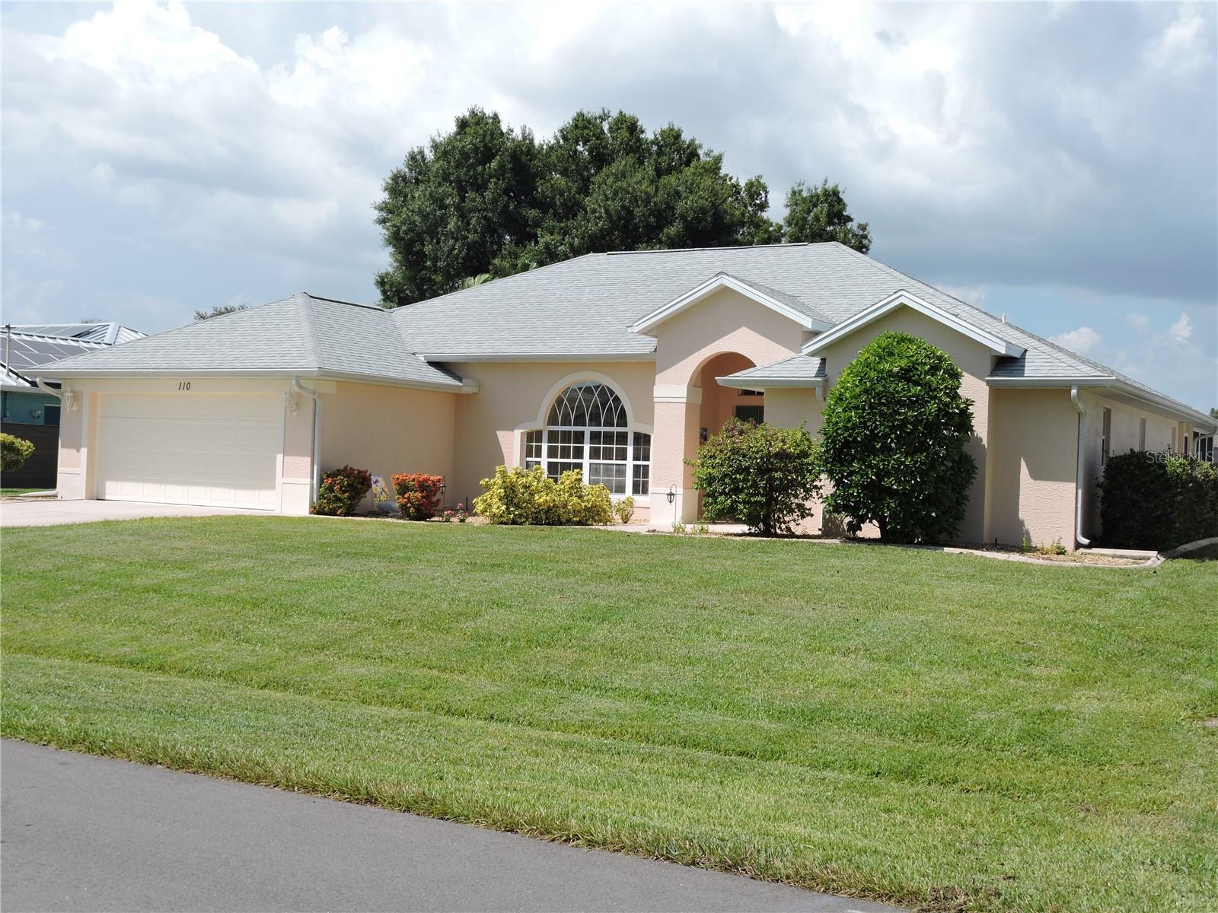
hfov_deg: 46.8
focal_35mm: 40
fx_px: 1407
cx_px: 609
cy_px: 456
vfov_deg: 36.0
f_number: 3.8
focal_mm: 7.2
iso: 100
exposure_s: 1/1000
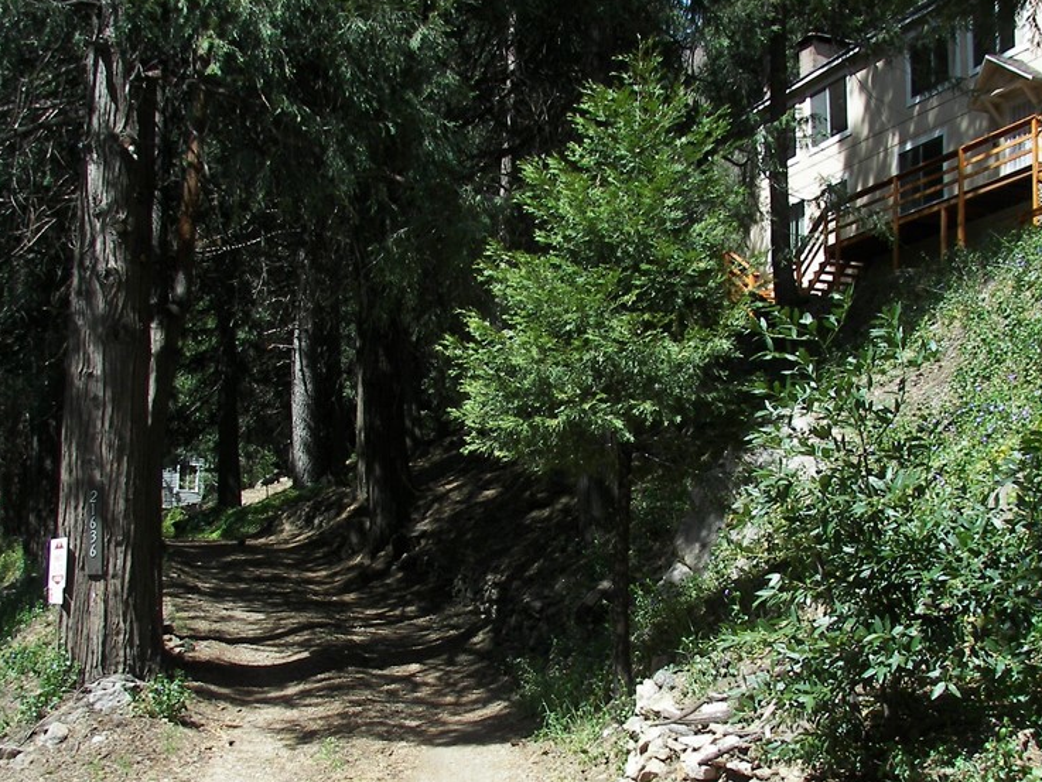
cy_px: 533
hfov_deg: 38.2
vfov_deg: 28.9
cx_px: 492
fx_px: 1505
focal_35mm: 50
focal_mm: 6
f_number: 2.8
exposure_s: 1/500
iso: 50
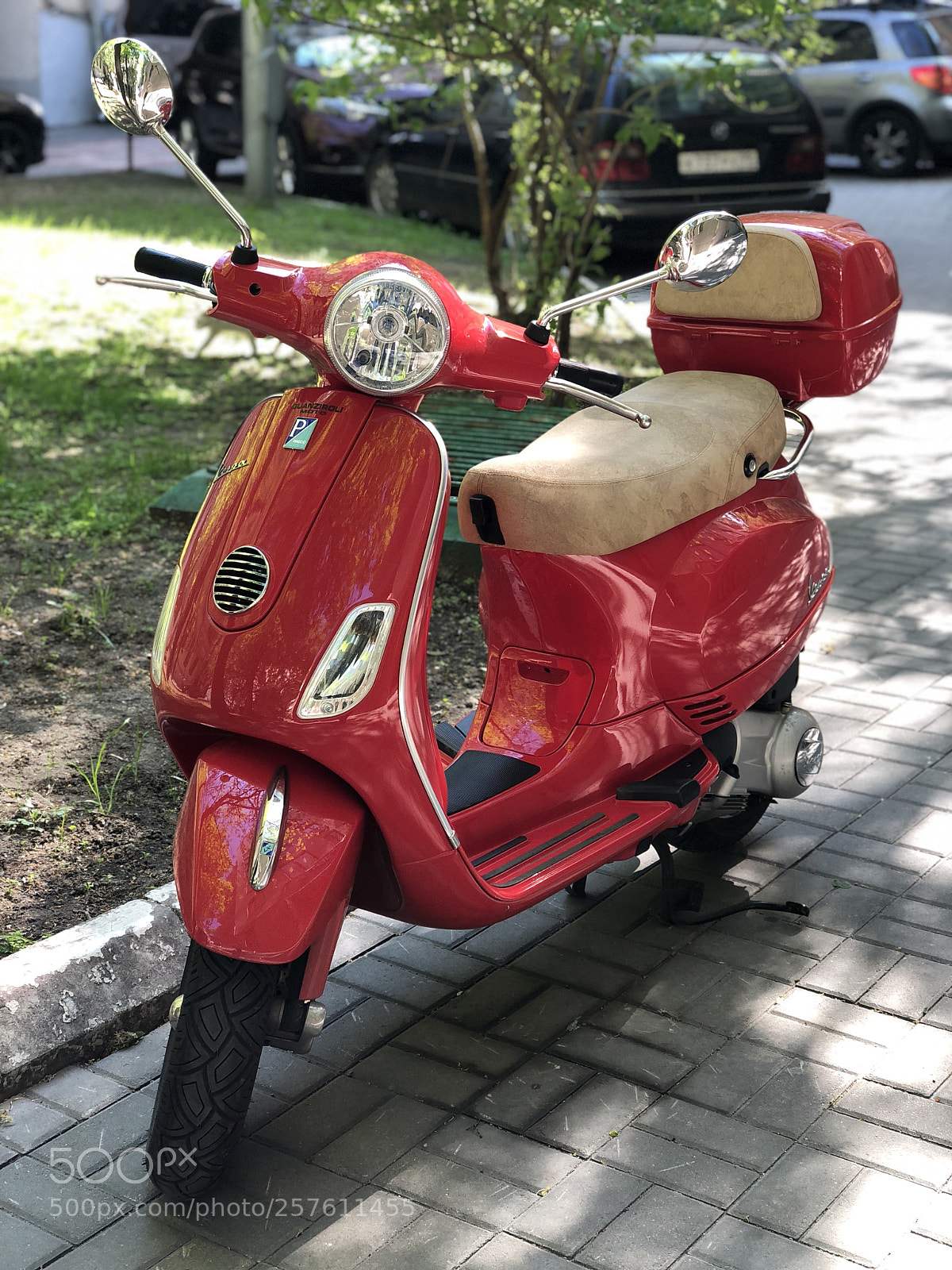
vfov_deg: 36.8
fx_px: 1907
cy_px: 635
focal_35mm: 52
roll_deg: -1.3
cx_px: 476
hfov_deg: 28.0
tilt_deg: -18.0
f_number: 2.4
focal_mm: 6
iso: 32
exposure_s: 1/60
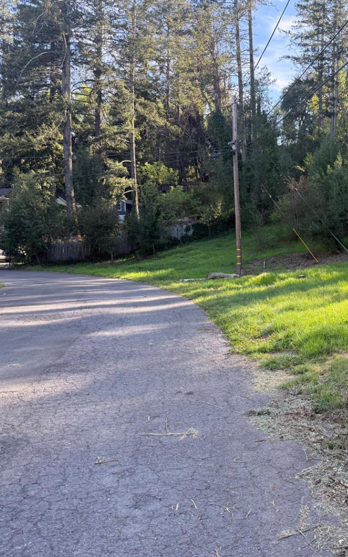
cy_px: 279
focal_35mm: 34
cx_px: 322
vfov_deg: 56.7
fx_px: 516
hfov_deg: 34.9
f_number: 1.78
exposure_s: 1/589
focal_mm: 6.76
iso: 100
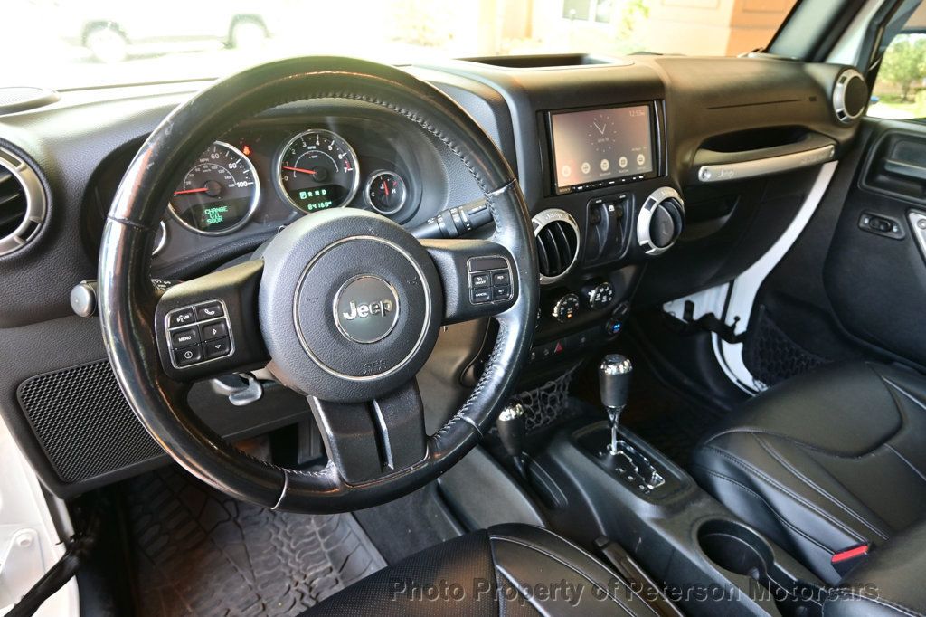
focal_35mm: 24
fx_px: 617
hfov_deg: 73.8
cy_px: 308
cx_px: 463
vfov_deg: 53.1
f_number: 3.5
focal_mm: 16
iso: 320
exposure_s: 1/25
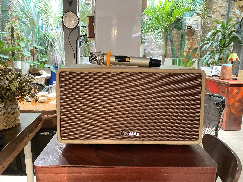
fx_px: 183
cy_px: 91
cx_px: 122
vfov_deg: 53.1
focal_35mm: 26
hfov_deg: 67.3
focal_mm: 4.25
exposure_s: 1/27
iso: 1000
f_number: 1.8
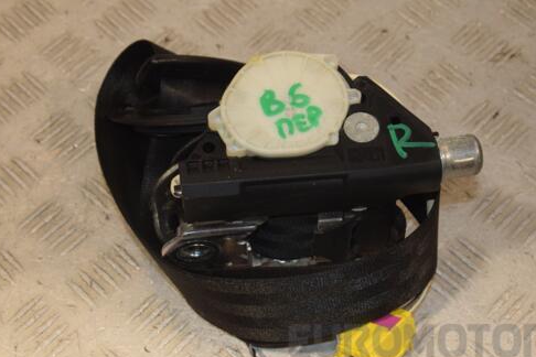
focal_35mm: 74
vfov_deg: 18.4
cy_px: 194
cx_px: 268
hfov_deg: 27.3
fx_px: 1102
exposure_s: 1/200
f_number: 6.3
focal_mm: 40
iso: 800
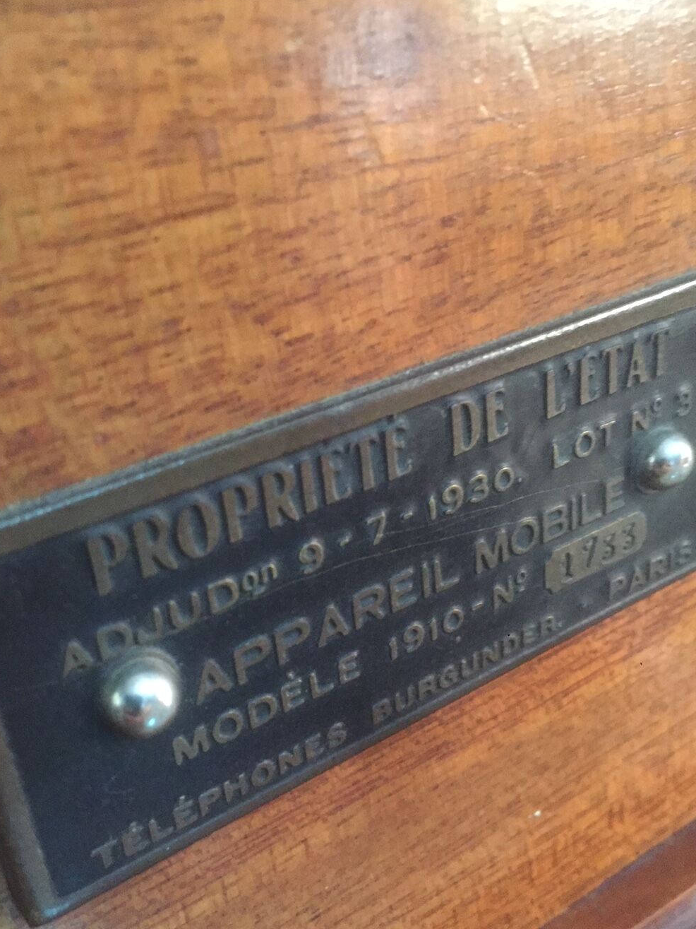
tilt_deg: -26.2
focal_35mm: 36
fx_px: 965
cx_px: 298
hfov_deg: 39.6
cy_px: 556
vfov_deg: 51.0
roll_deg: +5.9
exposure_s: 1/17
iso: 400
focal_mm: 4.15
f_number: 2.2
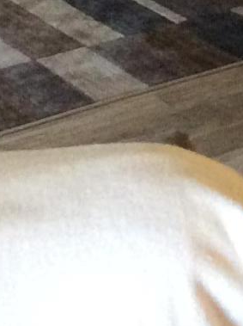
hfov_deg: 8.6
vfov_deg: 11.1
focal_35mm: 169
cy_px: -228
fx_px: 1586
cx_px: 329
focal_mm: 3.3
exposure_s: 1/17
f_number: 2.4
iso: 320
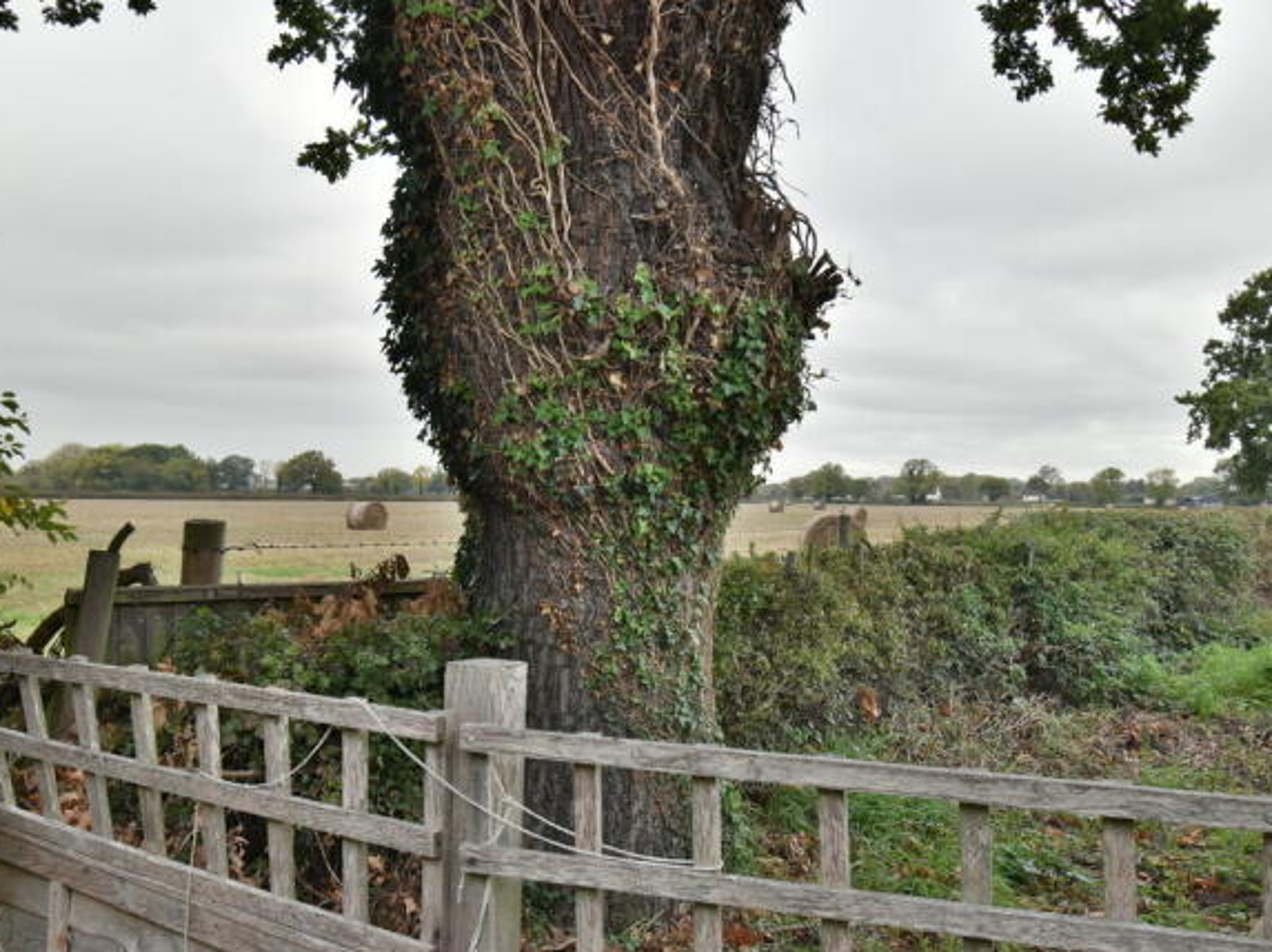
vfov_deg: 42.9
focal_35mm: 33
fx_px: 1212
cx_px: 660
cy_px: 483
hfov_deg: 55.4
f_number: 8
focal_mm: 20
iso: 400
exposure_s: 1/125
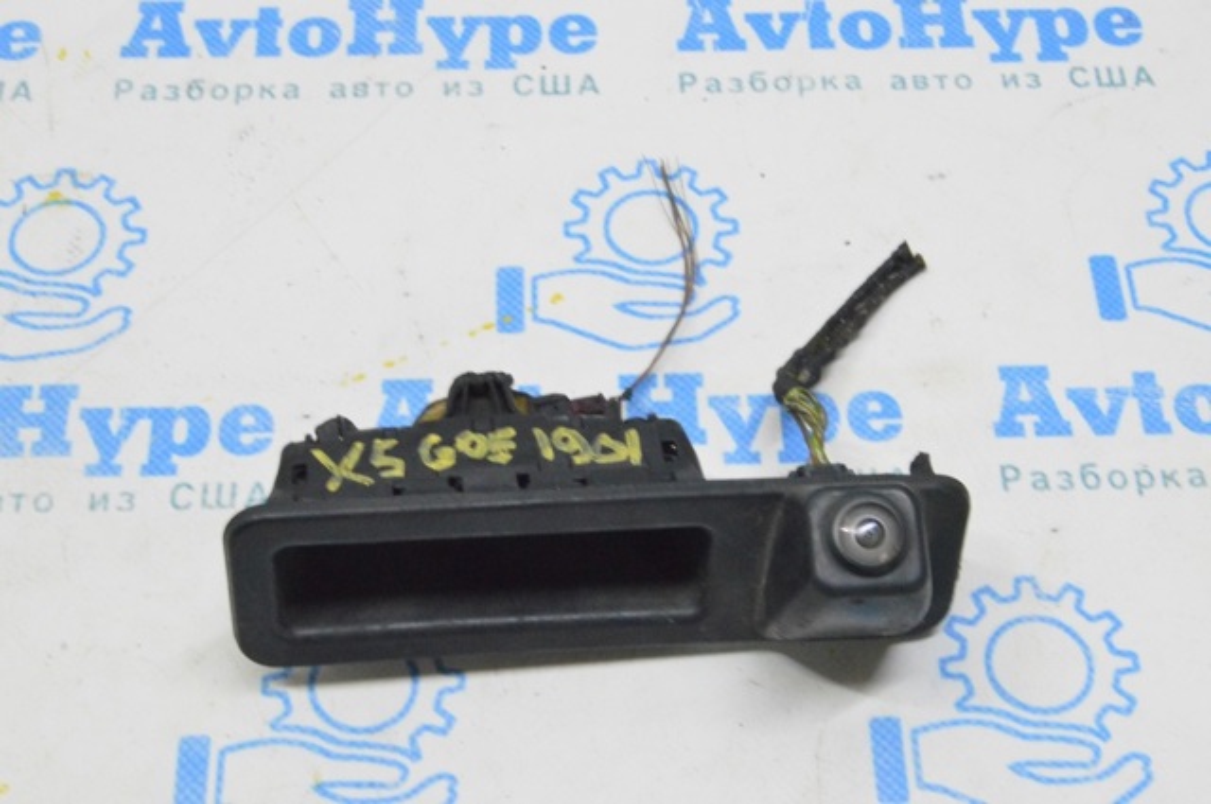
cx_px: 606
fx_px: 1915
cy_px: 402
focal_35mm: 57
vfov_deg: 23.7
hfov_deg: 35.1
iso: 6400
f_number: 20
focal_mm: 38
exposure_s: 1/20
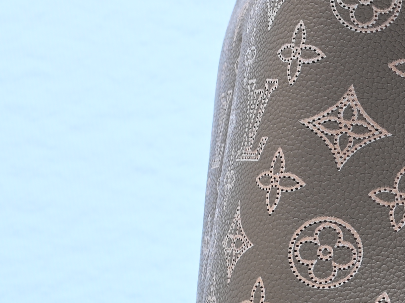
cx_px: 622
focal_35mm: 237
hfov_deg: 8.2
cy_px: 43
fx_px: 2773
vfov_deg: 6.3
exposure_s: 1/2
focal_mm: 50
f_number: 16
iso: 100
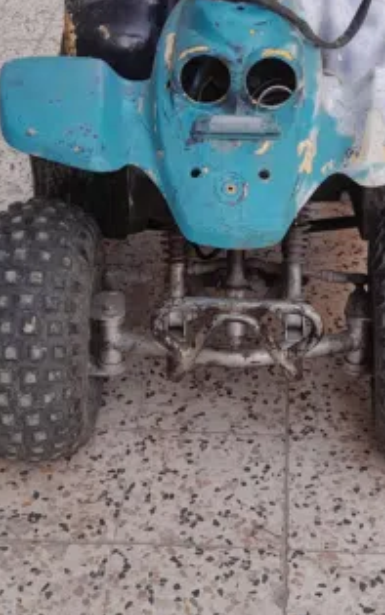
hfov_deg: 36.1
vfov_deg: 55.0
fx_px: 587
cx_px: 238
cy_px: 256
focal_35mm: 35
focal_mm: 3.98
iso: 40
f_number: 1.8
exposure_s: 1/100
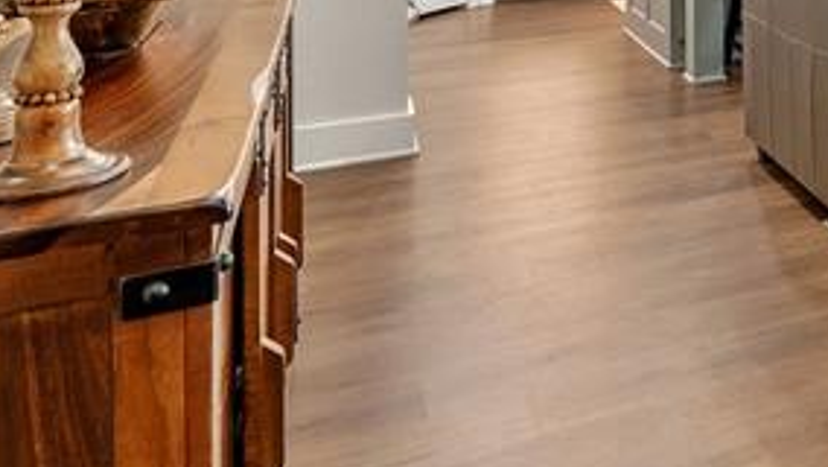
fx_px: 1076
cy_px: -198
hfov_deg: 32.9
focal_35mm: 49
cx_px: 1038
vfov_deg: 21.3
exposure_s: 1/10
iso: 800
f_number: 8
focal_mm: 13
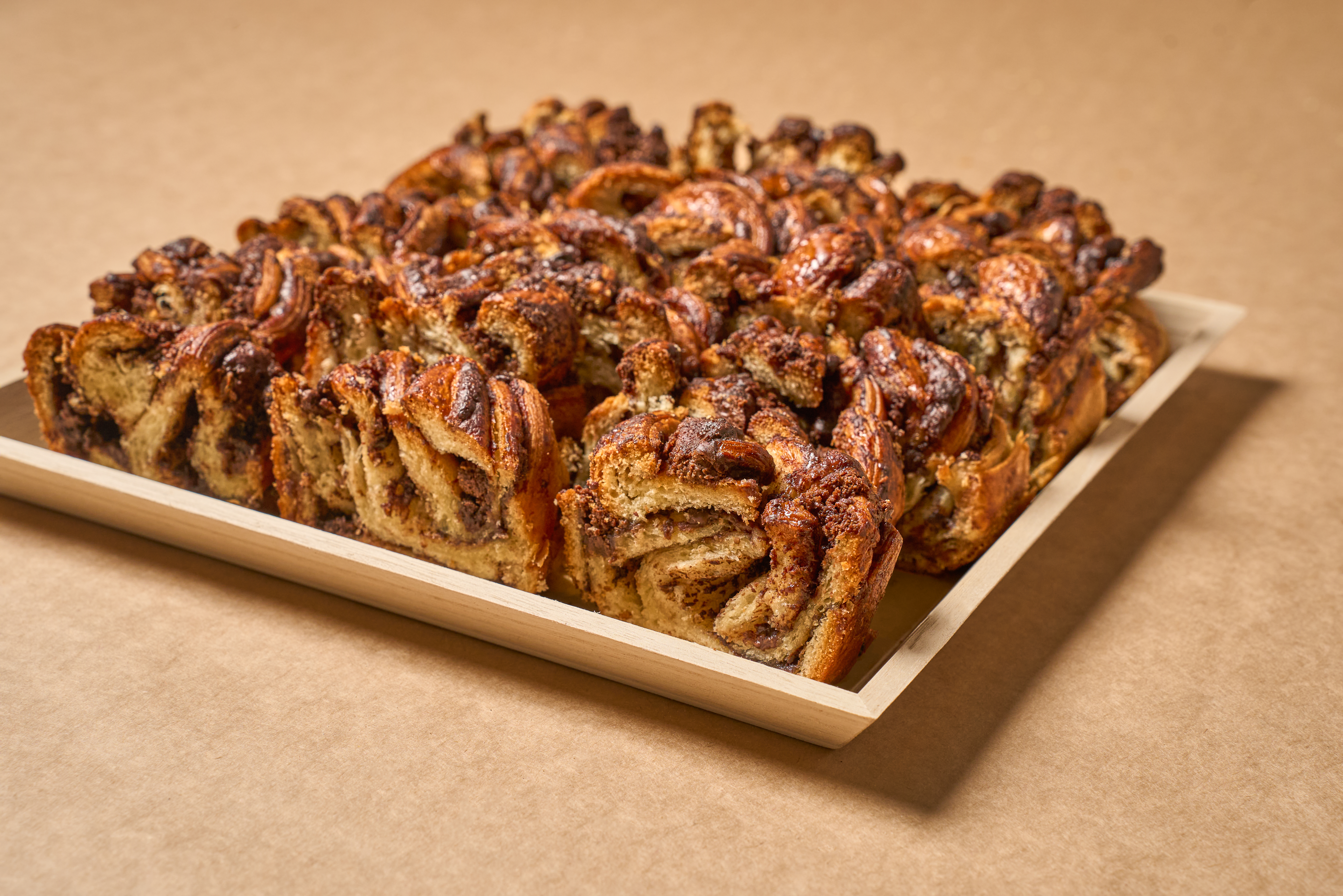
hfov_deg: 33.9
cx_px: 672
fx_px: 2201
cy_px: 448
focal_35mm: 59
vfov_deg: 23.0
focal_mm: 59
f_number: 8
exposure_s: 1/200
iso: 500
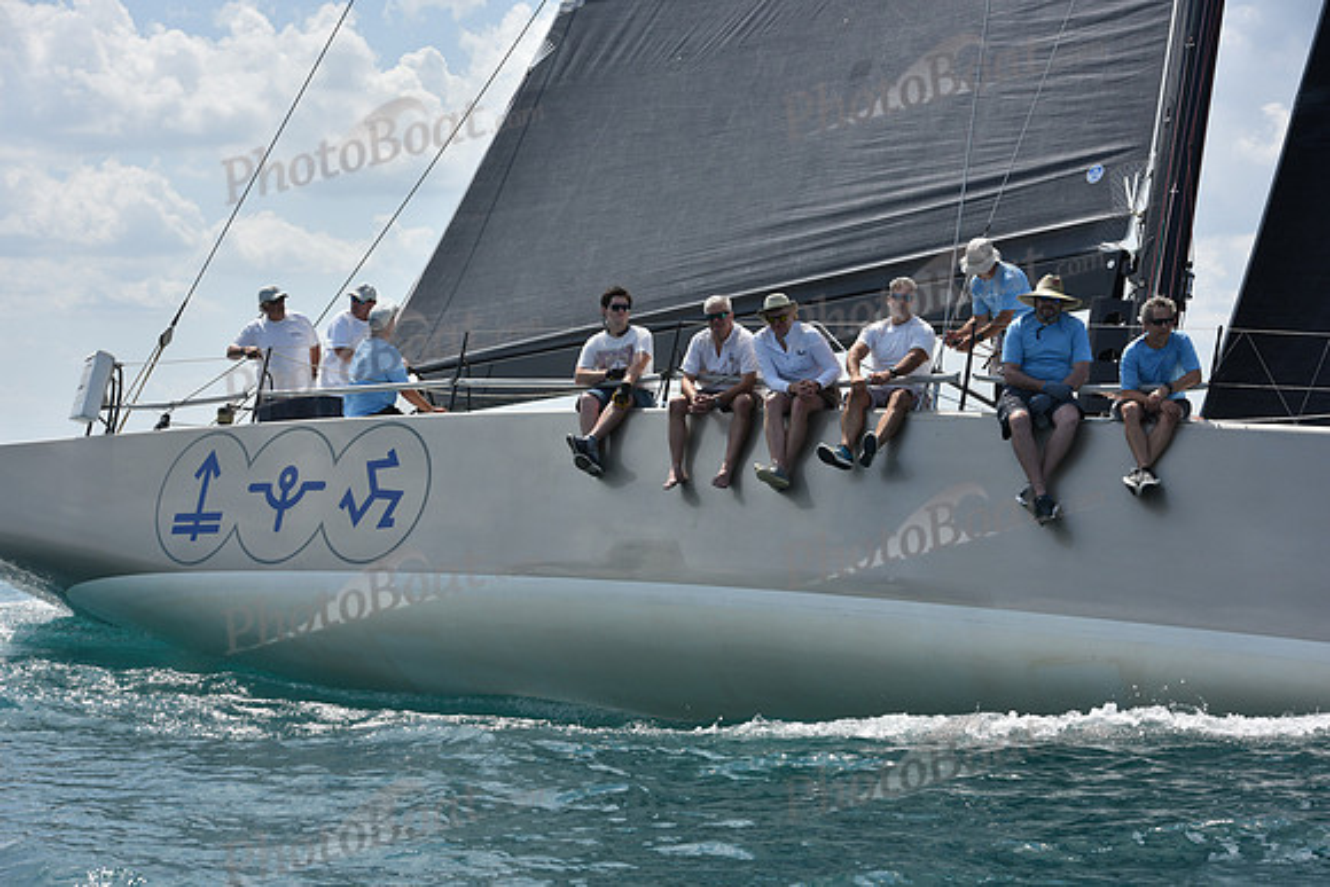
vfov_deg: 19.5
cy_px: 444
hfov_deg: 28.8
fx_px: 2587
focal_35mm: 70
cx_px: 665
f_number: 9
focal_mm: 70
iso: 250
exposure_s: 1/1250
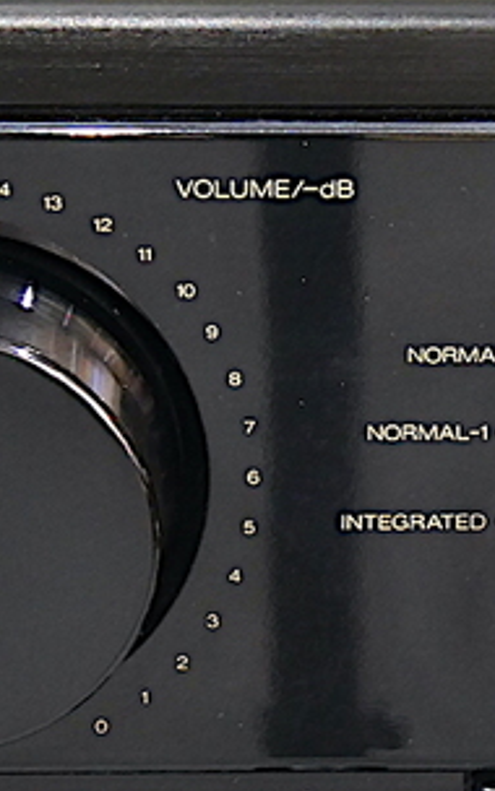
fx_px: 10922
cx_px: 456
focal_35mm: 506
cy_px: 567
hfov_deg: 2.6
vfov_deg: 4.2
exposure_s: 1
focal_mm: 27.1
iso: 200
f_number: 5.4
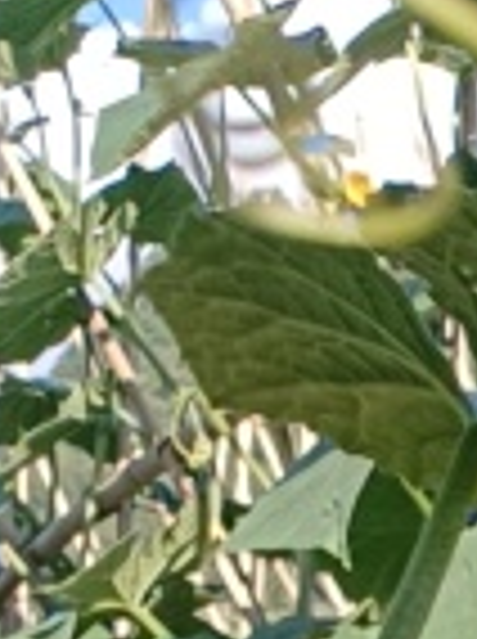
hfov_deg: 6.7
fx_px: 3741
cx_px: 1341
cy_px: 2347
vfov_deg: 7.6
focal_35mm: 203
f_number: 1.9
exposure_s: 1/169
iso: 100
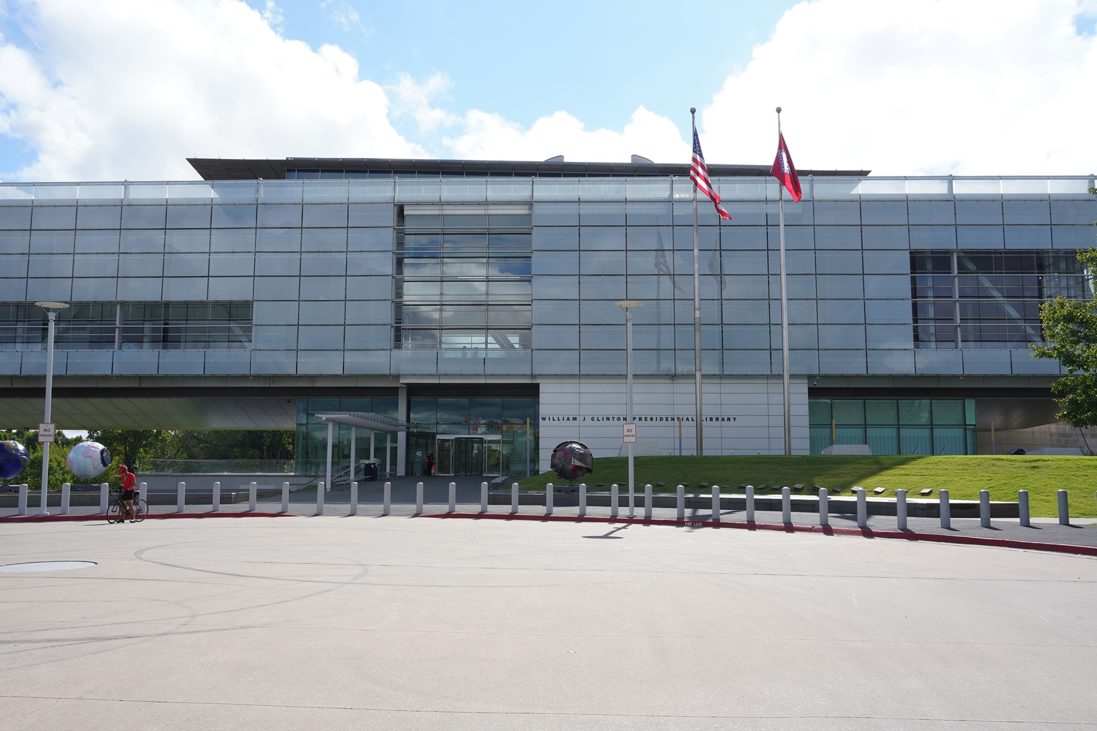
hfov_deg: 65.5
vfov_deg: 46.4
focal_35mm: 28
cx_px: 548
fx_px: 853
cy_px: 366
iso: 100
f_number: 14
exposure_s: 1/100
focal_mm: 28
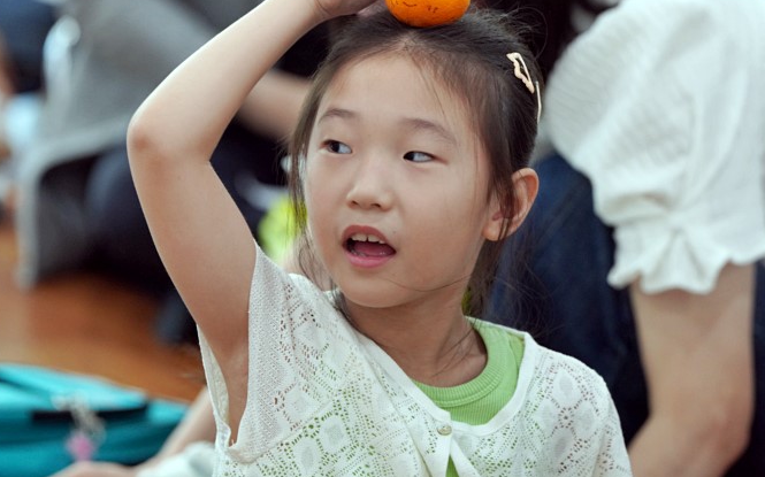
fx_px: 5752
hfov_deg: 7.6
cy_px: 167
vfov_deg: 4.8
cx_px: 464
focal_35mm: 276
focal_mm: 200
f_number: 4
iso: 2000
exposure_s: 1/250
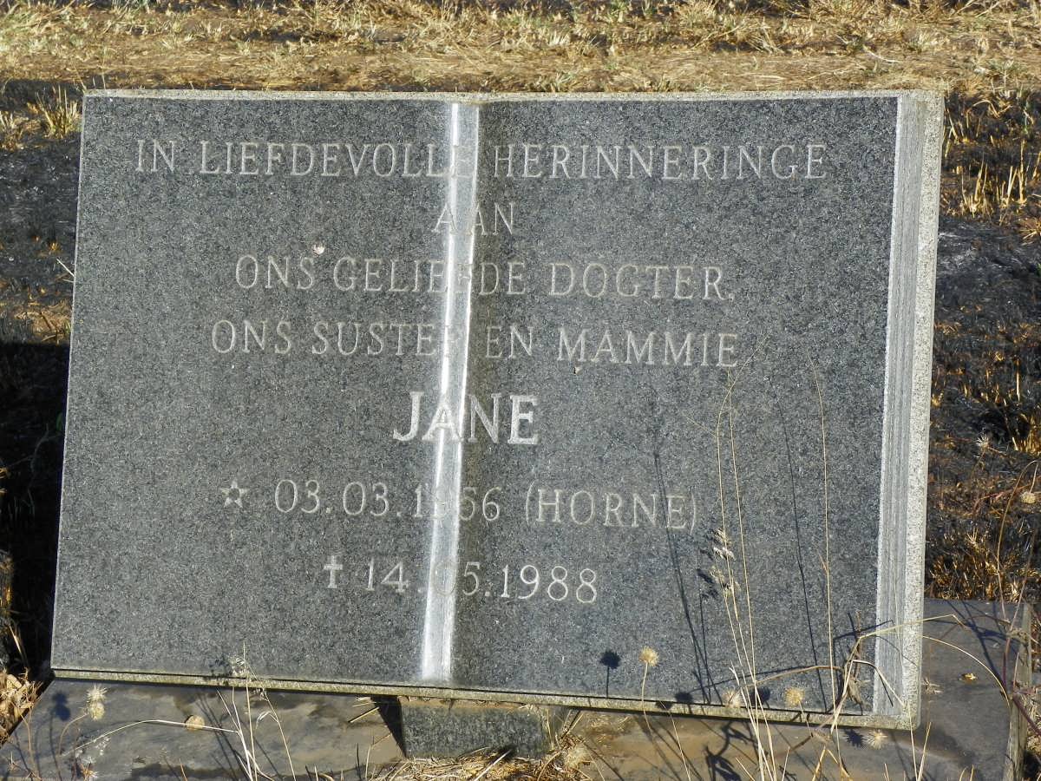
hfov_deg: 23.0
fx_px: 2556
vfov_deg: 17.4
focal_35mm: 85
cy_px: 390
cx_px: 520
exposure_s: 1/200
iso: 64
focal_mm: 15.1
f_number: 5.6
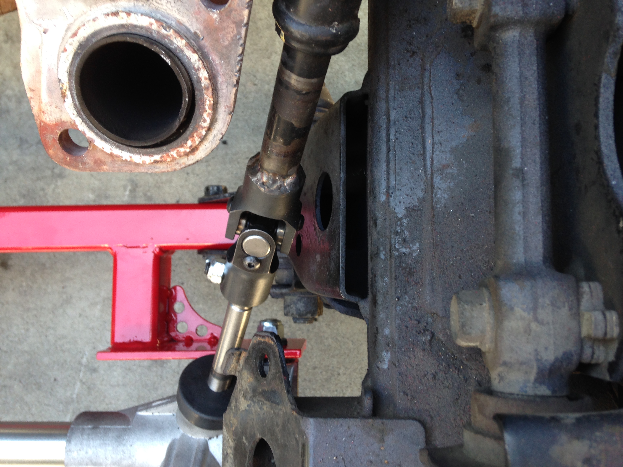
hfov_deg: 55.4
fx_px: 594
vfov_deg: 42.9
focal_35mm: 33
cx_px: 312
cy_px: 234
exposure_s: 1/40
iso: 50
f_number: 2.4
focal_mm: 4.12
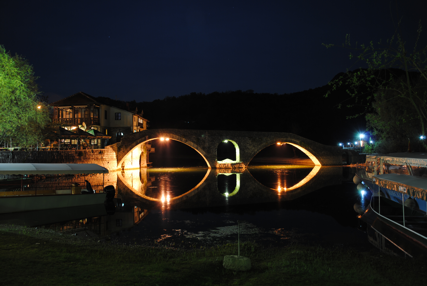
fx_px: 392
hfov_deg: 57.2
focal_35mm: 33
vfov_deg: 40.1
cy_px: 143
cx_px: 214
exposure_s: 13
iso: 100
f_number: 5
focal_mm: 22
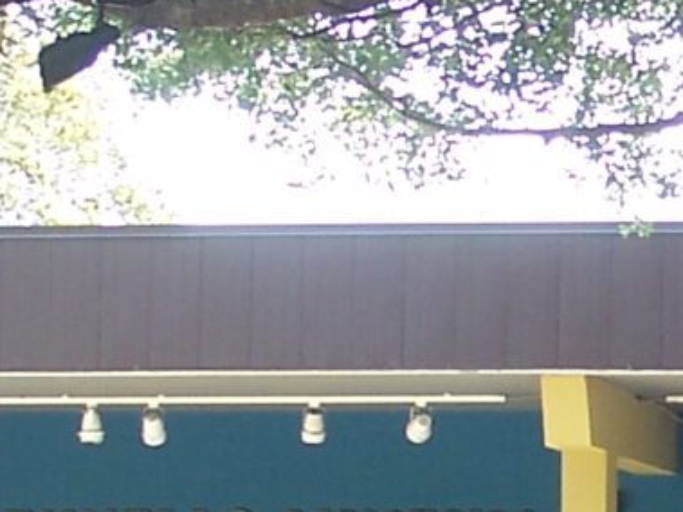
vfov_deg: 5.9
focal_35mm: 250
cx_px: 845
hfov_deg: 7.8
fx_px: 4931
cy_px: 687
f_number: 2.8
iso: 64
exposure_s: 1/80
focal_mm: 7.8
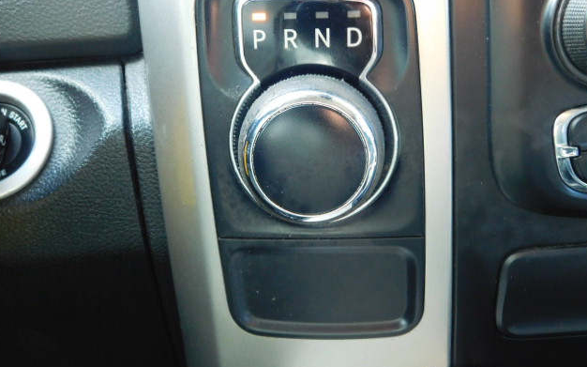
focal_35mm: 39
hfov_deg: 50.4
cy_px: 156
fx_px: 624
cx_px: 294
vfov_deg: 32.7
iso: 400
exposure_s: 1/30
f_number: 3.5
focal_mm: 6.3
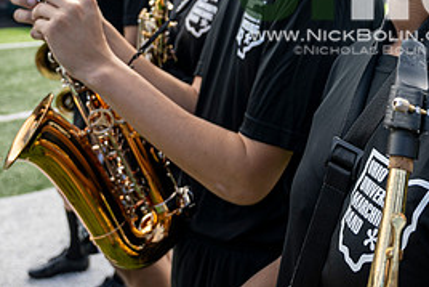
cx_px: 360
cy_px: -22
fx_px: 620
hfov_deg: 36.5
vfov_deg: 24.4
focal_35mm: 52
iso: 64
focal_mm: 24
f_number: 4.5
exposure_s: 1/250
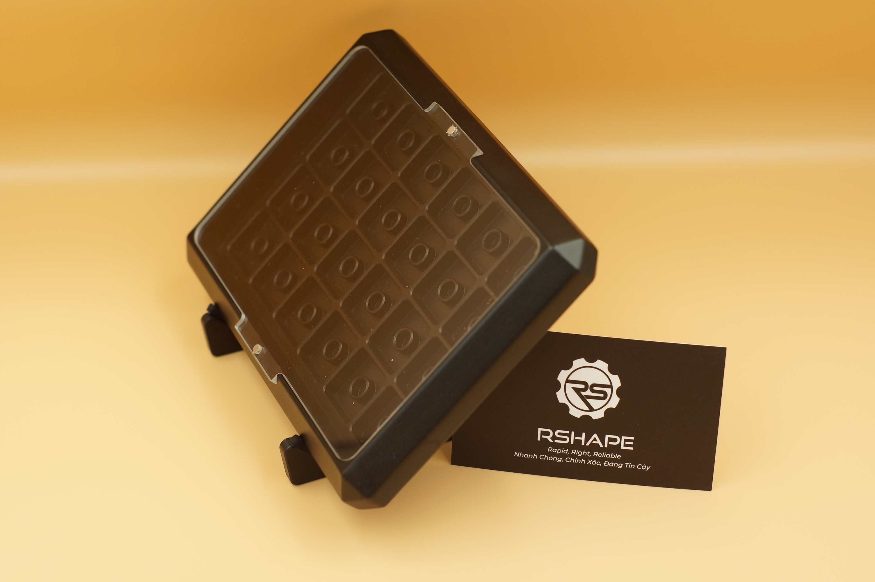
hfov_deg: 27.0
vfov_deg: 18.1
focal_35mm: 75
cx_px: 438
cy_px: 291
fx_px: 1821
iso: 320
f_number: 4
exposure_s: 1/160
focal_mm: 50
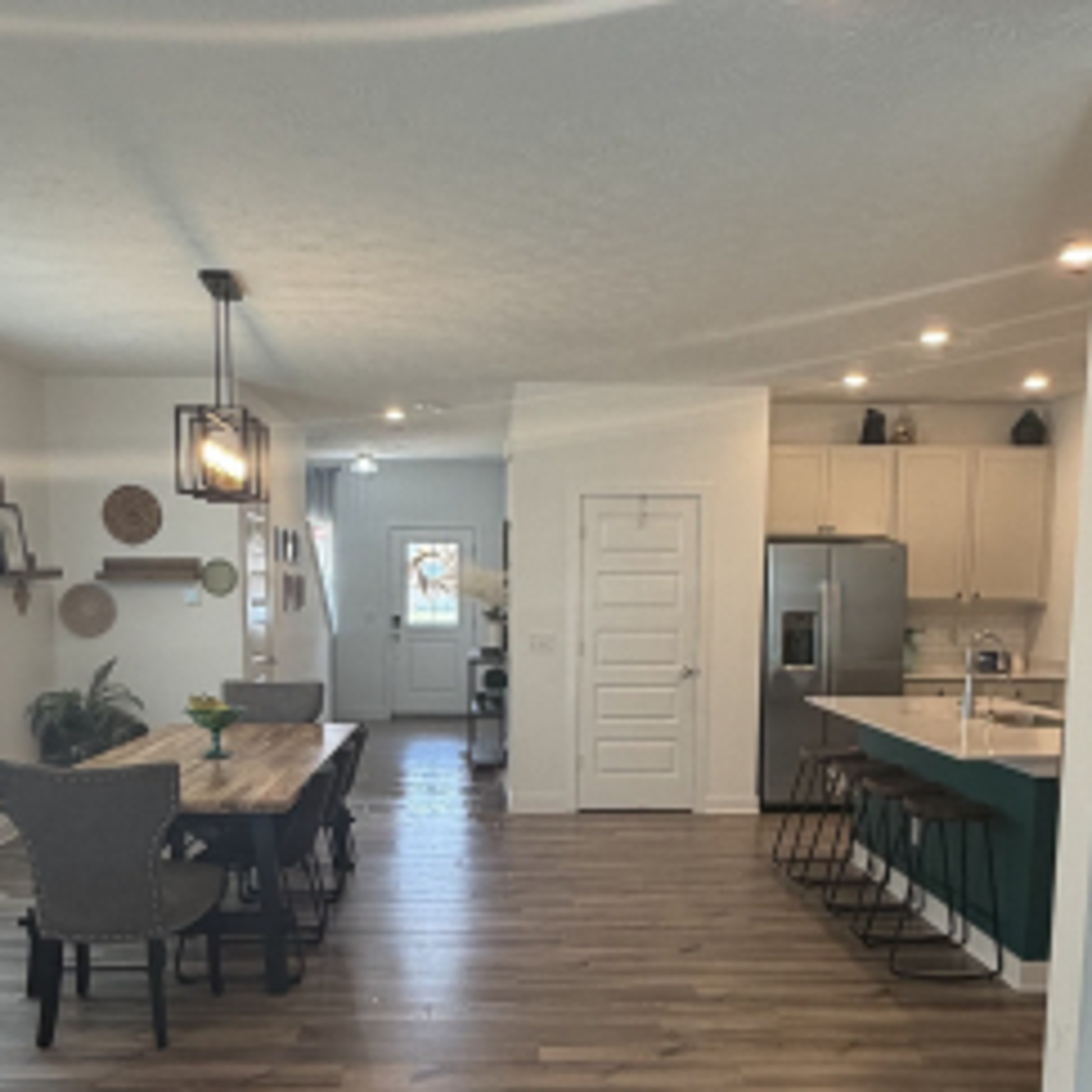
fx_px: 1213
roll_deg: -0.4
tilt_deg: -7.2
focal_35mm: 34
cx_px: 517
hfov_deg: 48.4
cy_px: 739
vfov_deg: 47.6
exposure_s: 1/120
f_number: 2.2
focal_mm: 2.22
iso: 250
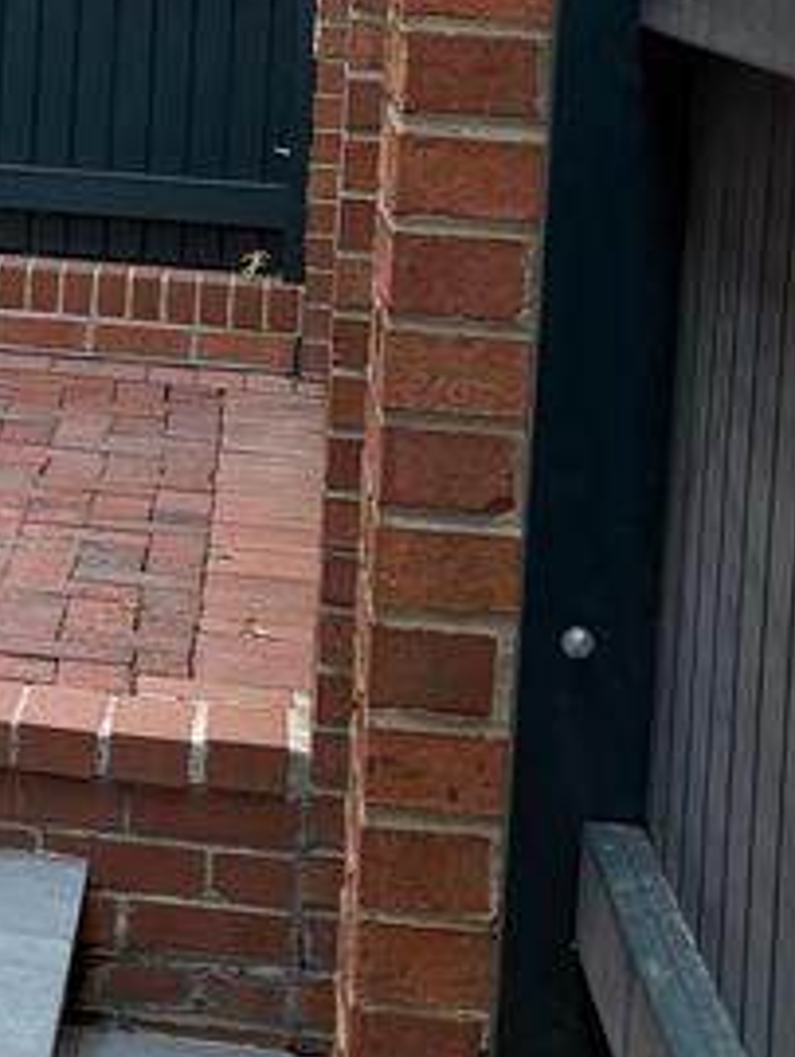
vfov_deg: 18.4
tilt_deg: -2.8
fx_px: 3180
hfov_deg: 13.2
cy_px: -16
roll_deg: -2.1
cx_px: -493
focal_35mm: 104
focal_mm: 5.96
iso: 80
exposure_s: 1/134
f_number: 1.6
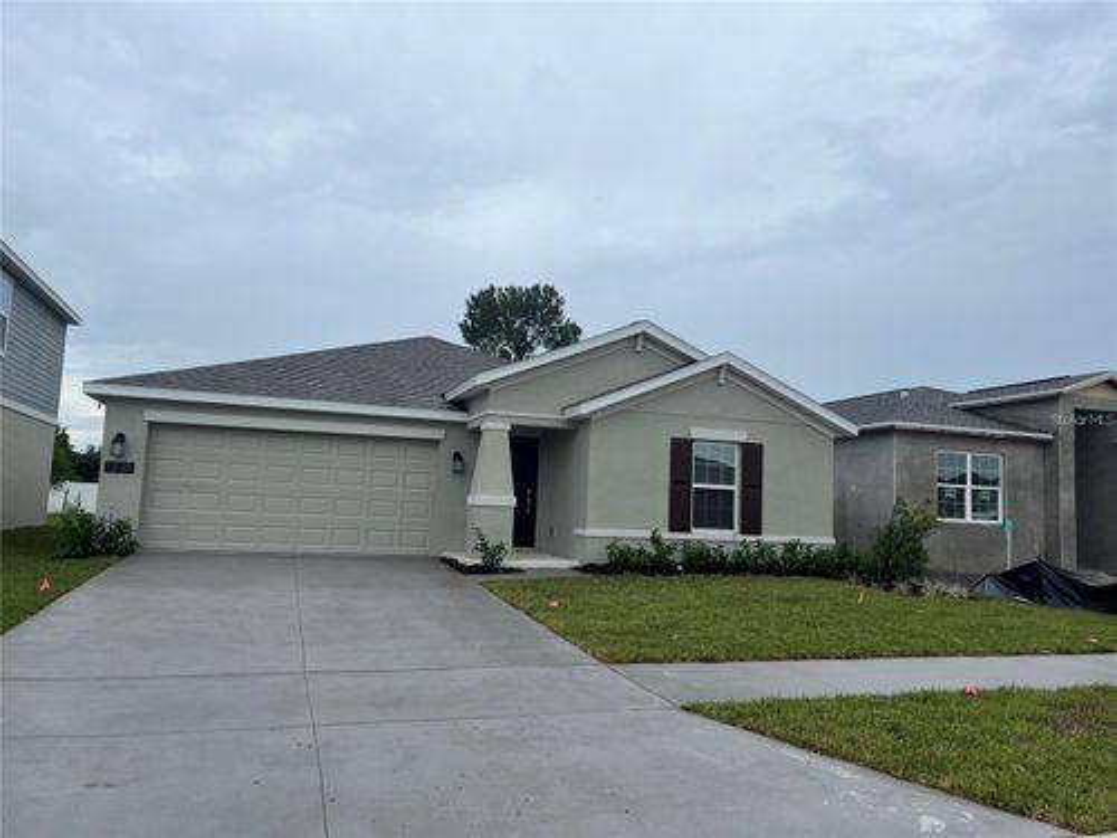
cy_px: 419
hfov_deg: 67.3
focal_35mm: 26
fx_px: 839
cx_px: 558
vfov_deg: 53.1
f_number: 1.6
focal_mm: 5.1
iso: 50
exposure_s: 1/1355
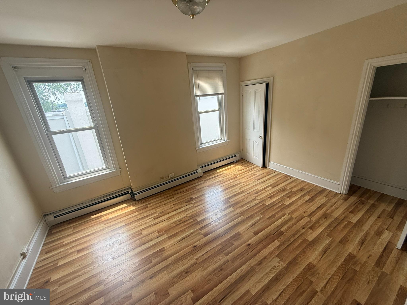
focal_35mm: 14
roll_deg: +5.4
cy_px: 152
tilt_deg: -19.3
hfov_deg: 102.1
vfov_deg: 85.7
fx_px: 165
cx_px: 204
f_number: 2.2
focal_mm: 2.22
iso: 64
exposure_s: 1/170
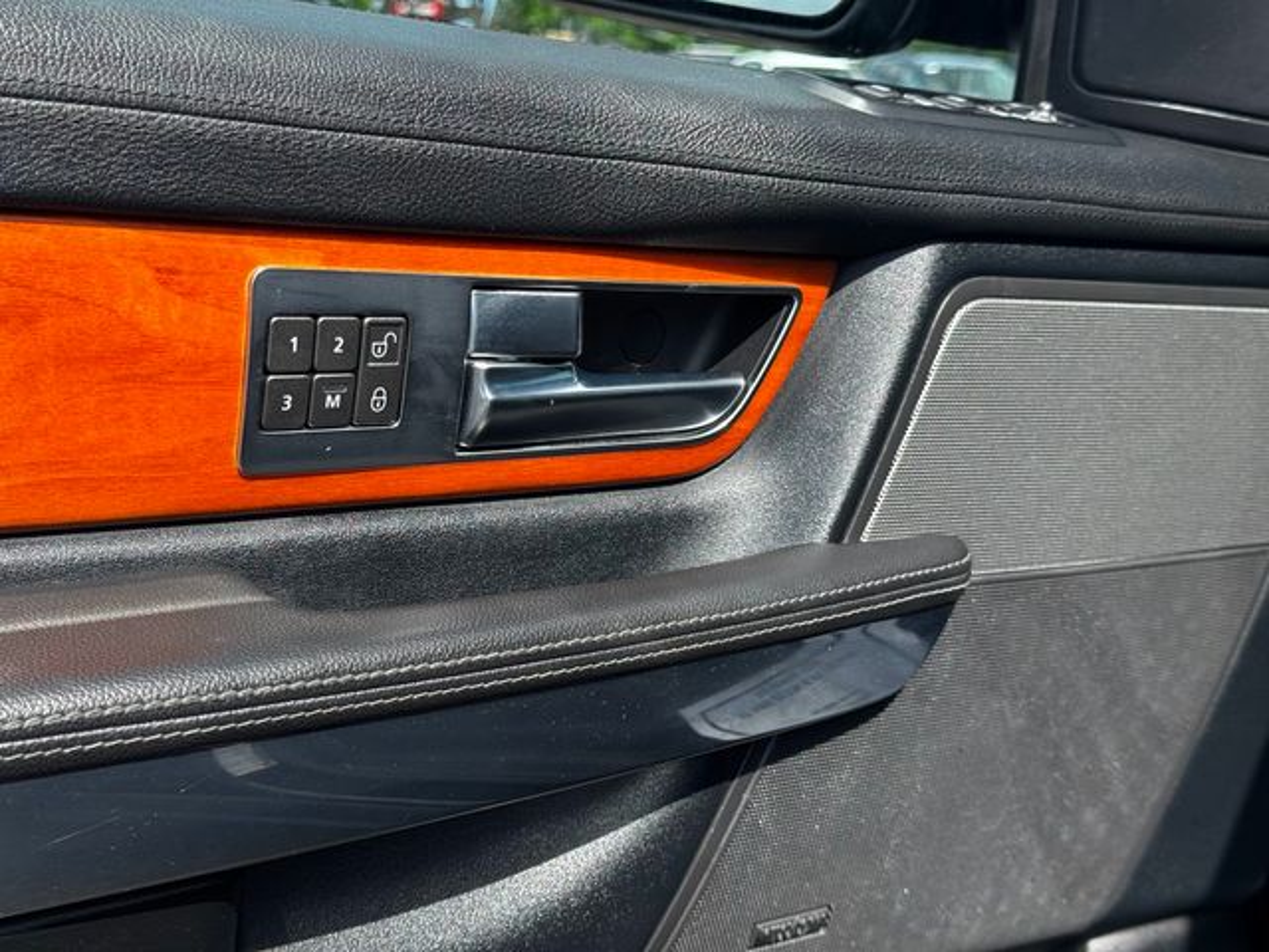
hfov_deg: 39.7
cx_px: 634
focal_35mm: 48
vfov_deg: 30.3
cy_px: 476
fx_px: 1760
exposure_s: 1/1152
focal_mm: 6.76
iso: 64
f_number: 1.78
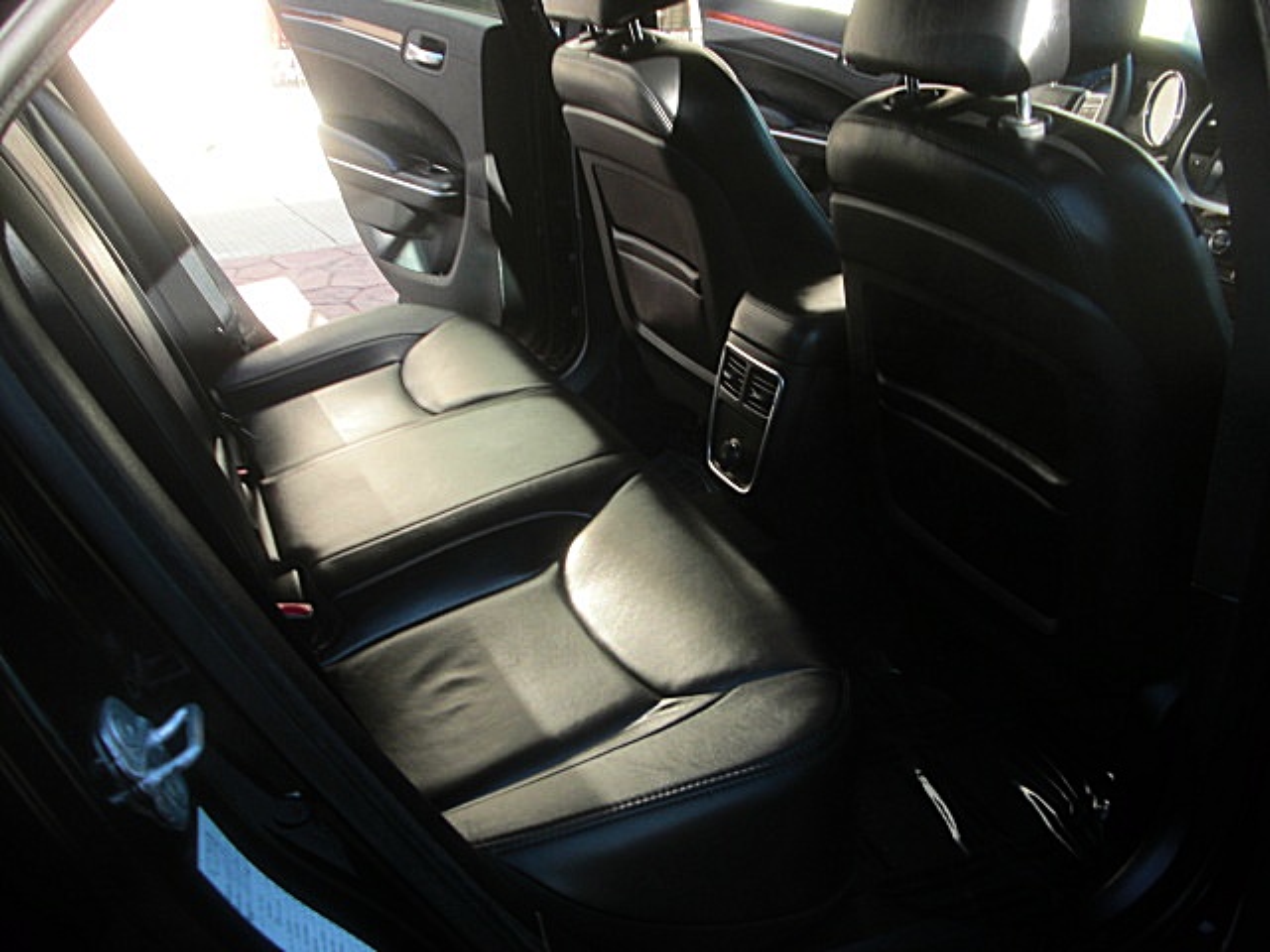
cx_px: 635
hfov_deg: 51.4
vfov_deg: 39.7
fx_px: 1321
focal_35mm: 36
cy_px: 476
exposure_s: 1/100
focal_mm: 6.3
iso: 50
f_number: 2.8
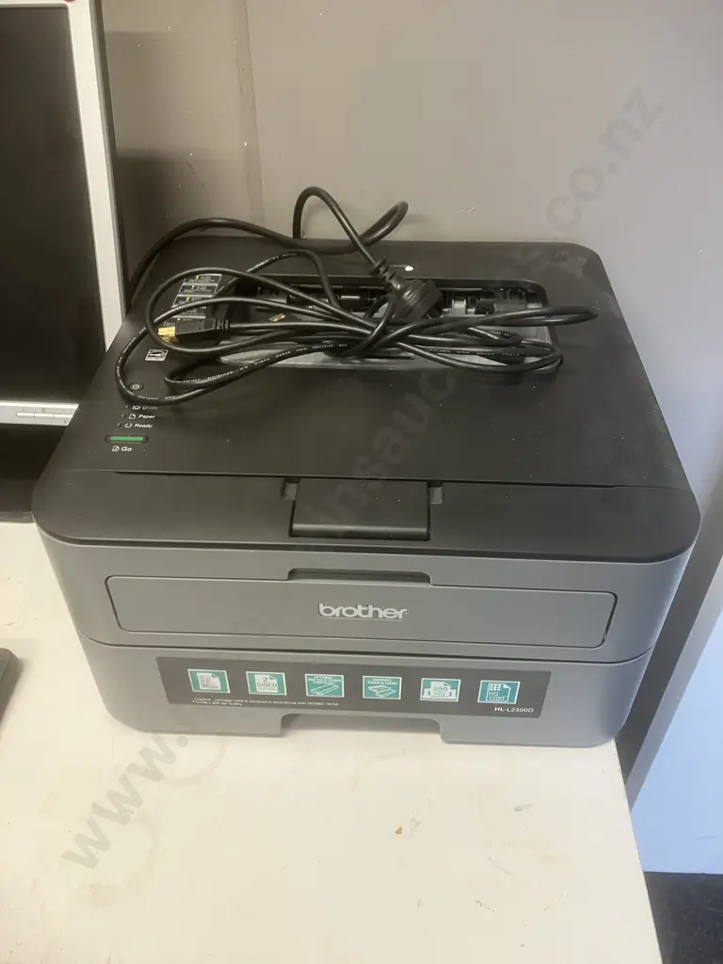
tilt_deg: -39.3
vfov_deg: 63.4
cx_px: 362
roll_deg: -1.9
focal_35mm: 28
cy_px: 482
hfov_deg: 49.7
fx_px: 780
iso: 100
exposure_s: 1/50
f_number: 1.8
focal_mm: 3.99
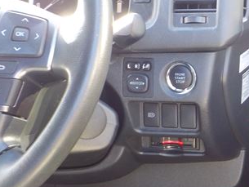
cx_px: 204
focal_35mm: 63
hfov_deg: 29.9
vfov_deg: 23.2
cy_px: 116
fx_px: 453
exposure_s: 1/30
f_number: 3.3
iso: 180
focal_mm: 4.1
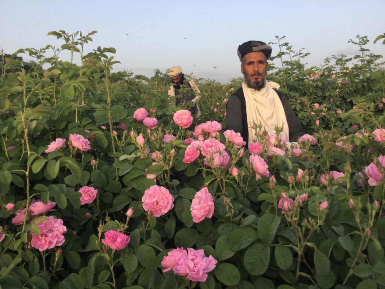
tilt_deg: -7.2
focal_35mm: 31
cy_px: 144
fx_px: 345
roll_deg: +0.1
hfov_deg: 58.4
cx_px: 192
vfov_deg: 45.4
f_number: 2.4
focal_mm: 3.3
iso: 25
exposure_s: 1/238
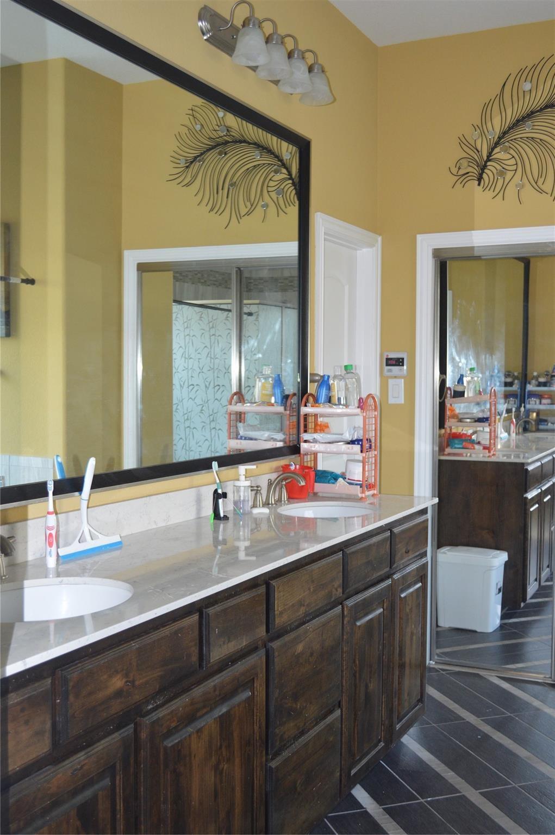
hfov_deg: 34.2
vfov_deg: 49.6
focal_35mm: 39
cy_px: 418
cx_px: 278
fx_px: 903
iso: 900
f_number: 4.2
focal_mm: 26
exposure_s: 1/60
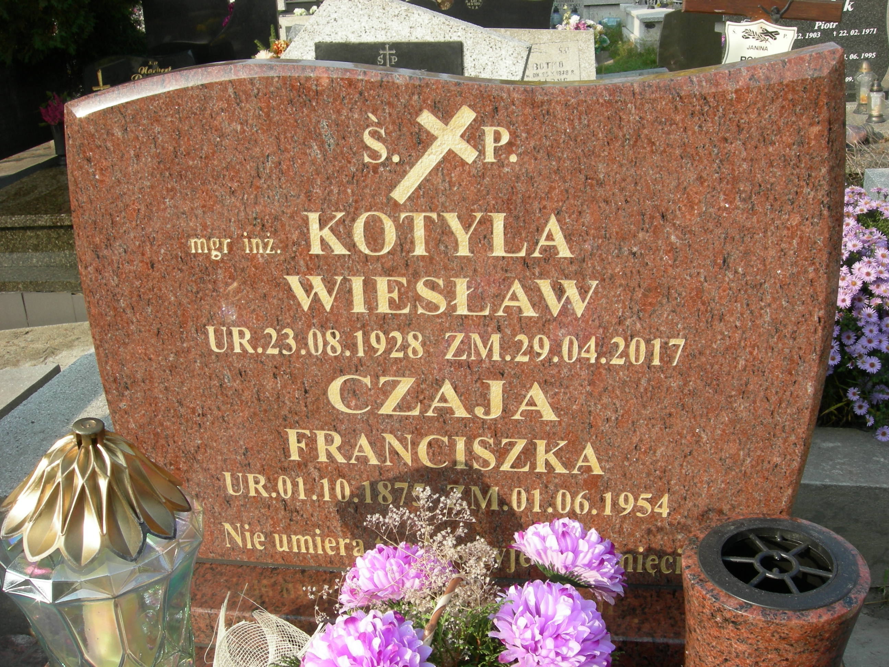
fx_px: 925
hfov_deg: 51.4
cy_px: 334
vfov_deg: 39.7
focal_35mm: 36
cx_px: 444
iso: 64
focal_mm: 7.5
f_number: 5.4
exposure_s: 1/151
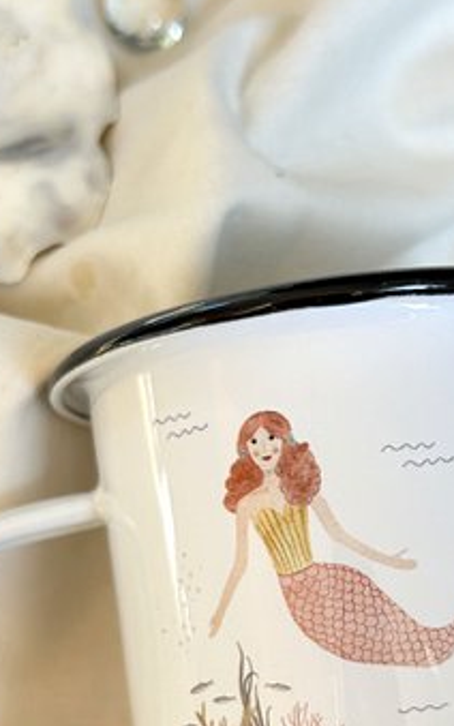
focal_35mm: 65
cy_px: 593
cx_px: 336
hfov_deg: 19.9
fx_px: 1286
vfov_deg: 30.7
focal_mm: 5.7
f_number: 1.5
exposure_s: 1/121
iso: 100
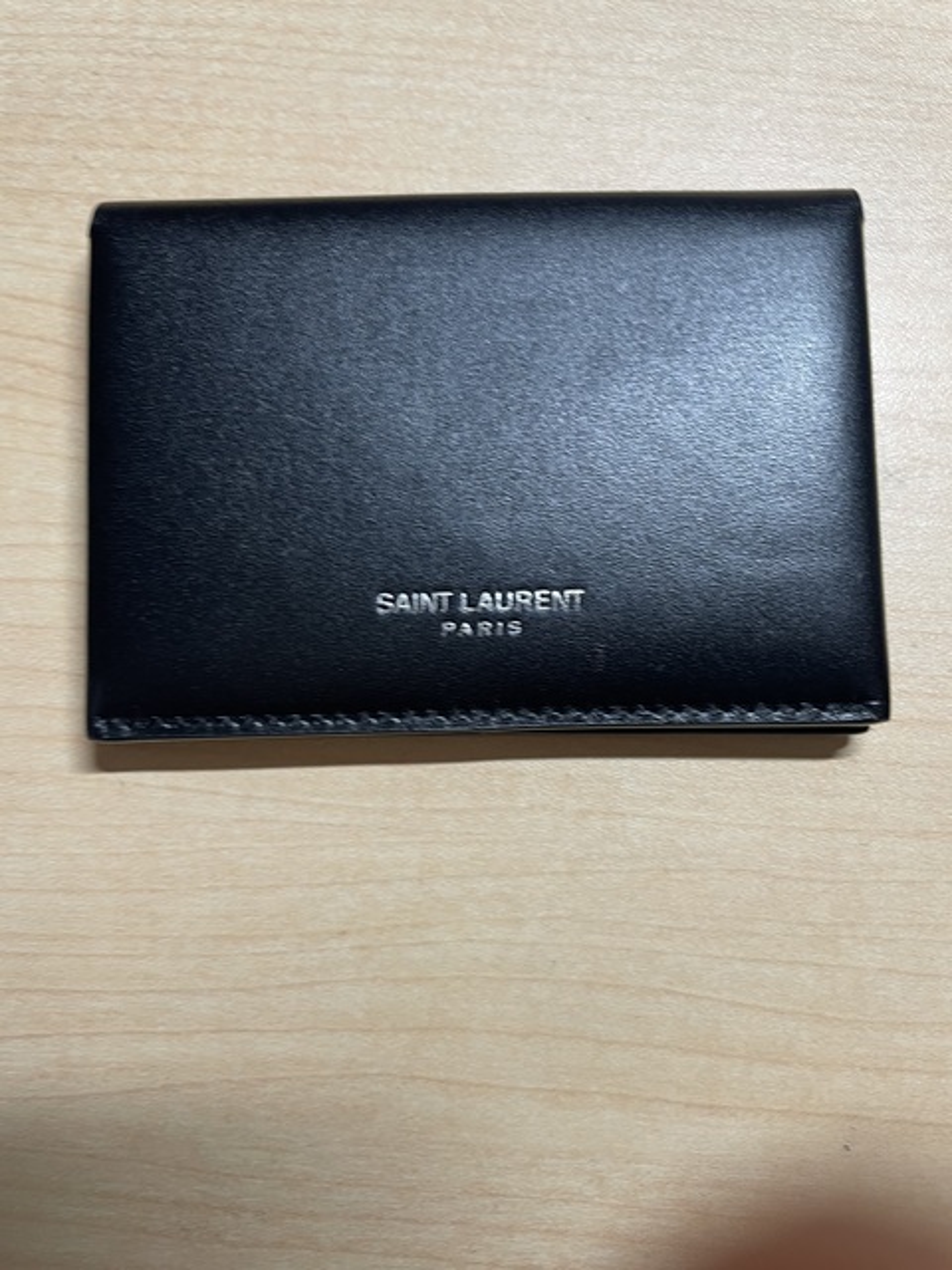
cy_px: 635
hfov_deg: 53.1
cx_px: 476
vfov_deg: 67.3
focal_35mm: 26
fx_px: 953
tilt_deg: -84.5
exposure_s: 1/50
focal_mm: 4.2
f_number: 1.6
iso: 64
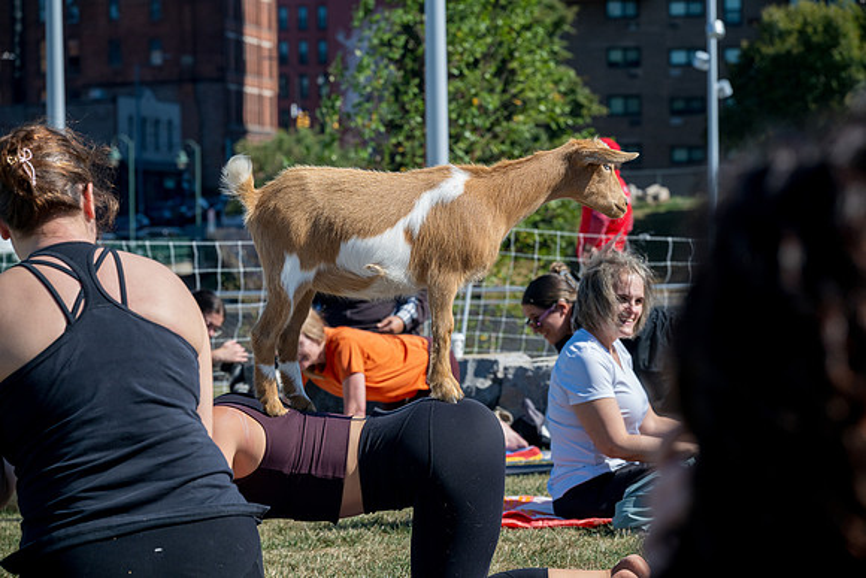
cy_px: 289
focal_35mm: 120
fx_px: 2887
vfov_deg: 11.4
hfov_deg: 17.1
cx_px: 433
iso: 400
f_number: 8
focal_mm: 120
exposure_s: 1/1000
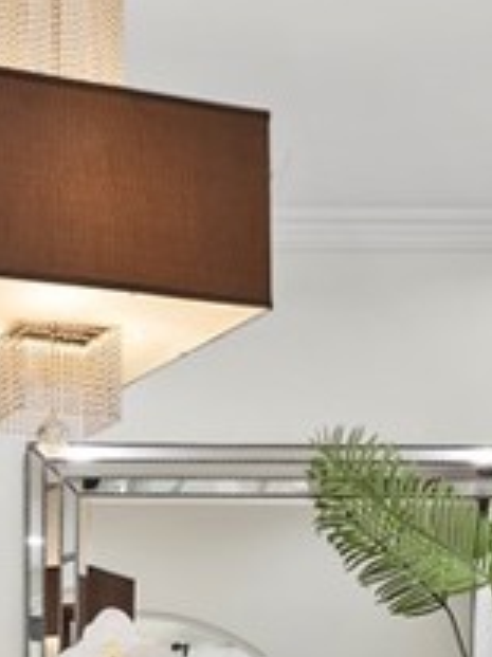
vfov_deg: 19.4
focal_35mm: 95
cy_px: 792
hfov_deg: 15.4
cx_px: 95
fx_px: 1802
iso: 250
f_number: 8
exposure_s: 1/1.43
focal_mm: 20
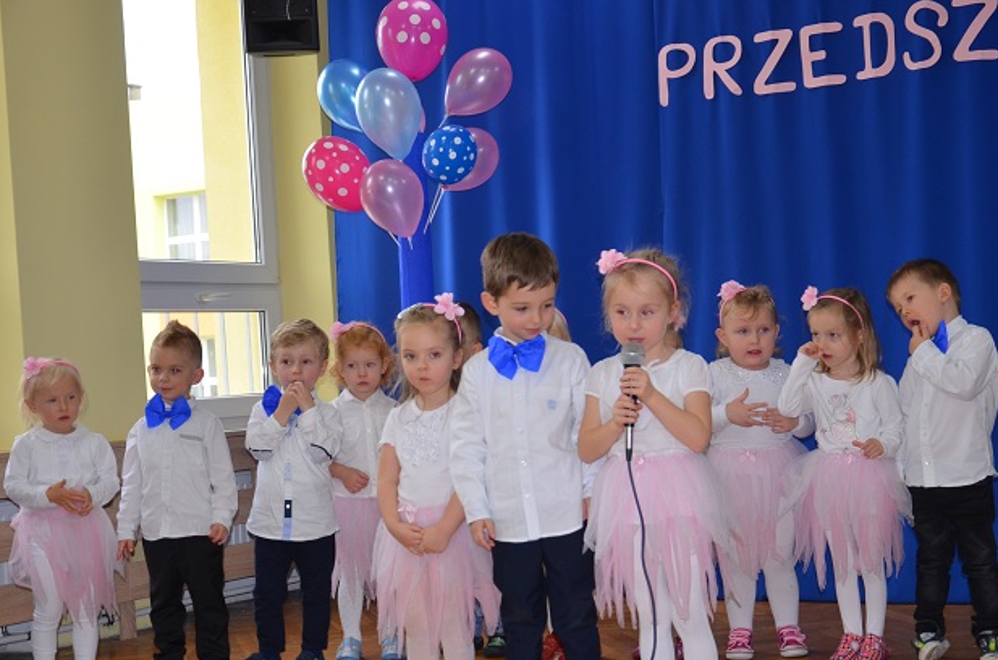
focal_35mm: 60
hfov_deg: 33.7
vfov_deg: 22.6
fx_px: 1647
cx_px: 553
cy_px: 362
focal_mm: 35
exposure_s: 1/60
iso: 450
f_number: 4.5
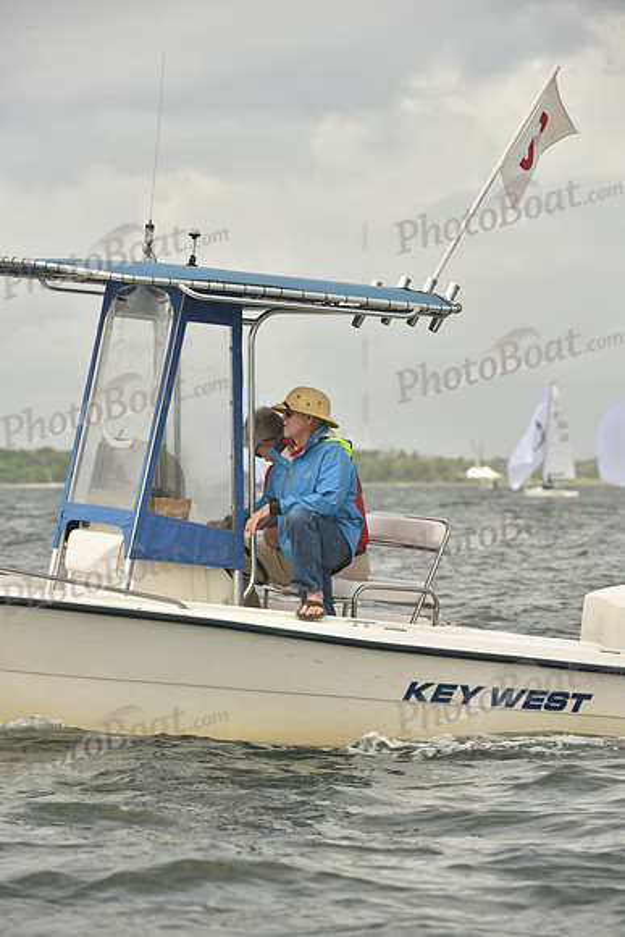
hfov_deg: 6.5
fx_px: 5465
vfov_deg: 9.8
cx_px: 312
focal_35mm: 210
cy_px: 468
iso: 320
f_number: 6.3
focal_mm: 210
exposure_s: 1/1250
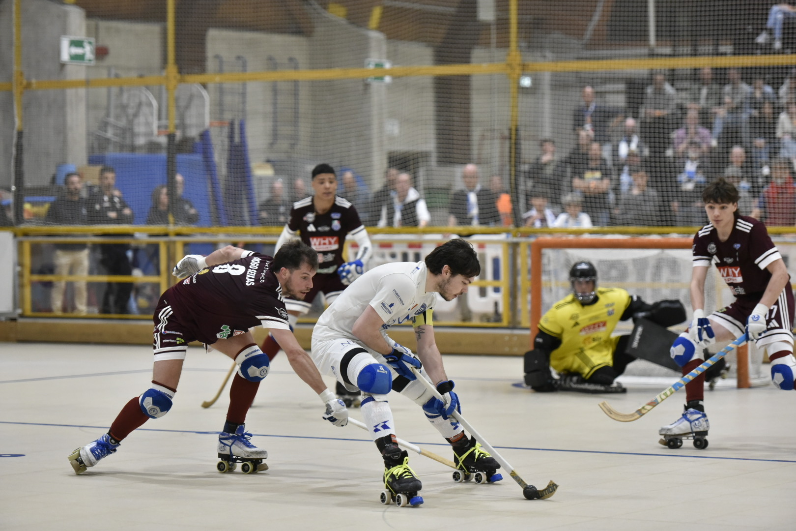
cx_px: 398
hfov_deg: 16.4
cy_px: 266
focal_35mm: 125
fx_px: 2764
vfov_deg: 11.0
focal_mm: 125
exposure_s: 1/800
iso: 4000
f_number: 2.8
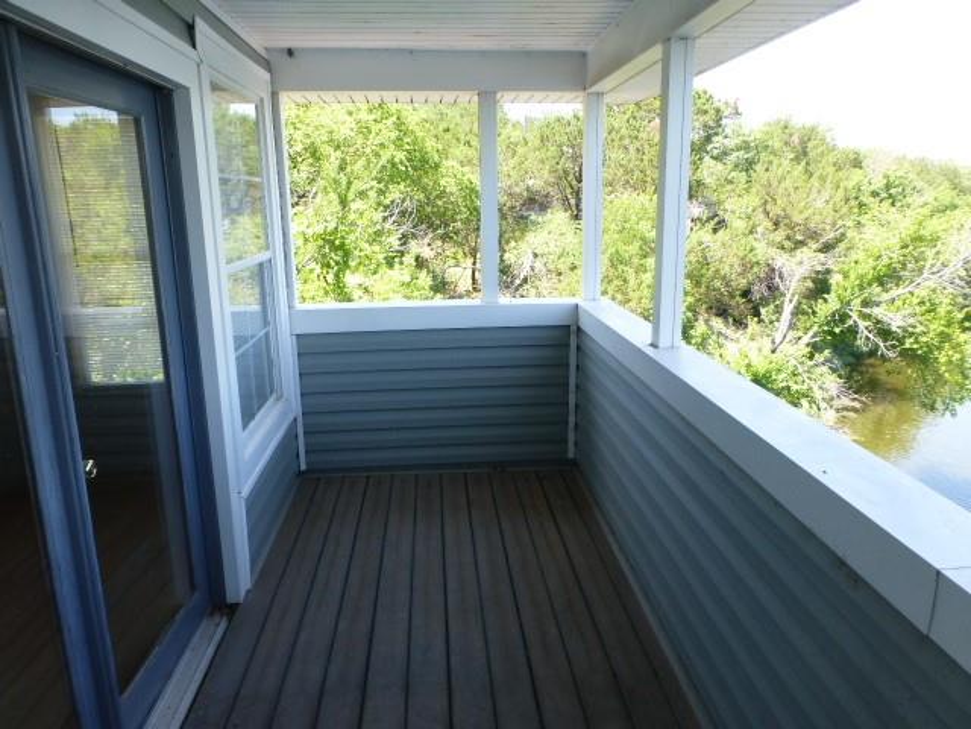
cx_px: 486
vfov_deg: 56.8
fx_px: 673
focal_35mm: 24
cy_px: 364
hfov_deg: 71.6
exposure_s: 1/250
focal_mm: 4.3
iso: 200
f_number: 3.3
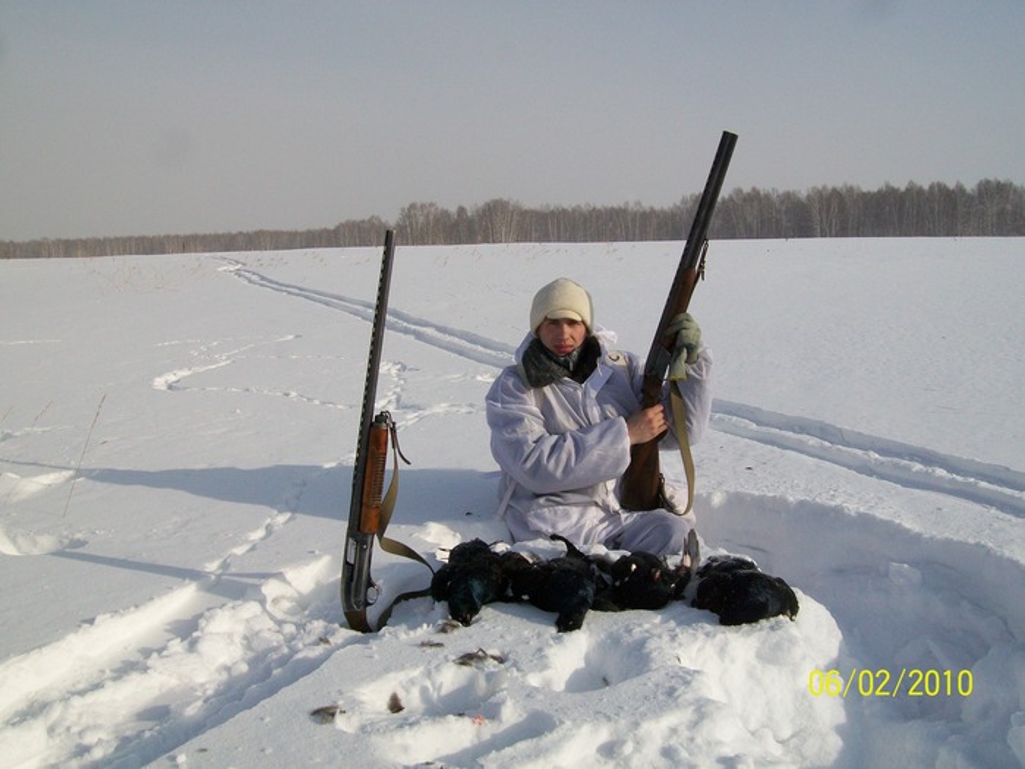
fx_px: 1066
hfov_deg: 51.4
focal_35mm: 36
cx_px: 512
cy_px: 384
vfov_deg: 39.7
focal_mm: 6
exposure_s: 1/800
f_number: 4.8
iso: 64
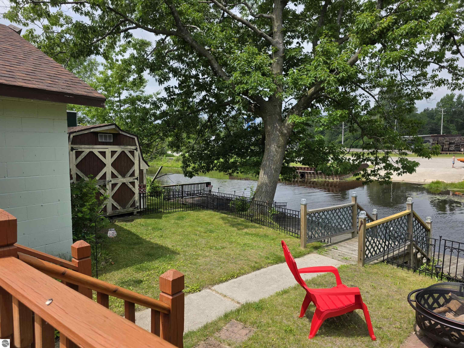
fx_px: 308
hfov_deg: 73.9
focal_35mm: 23
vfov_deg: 58.9
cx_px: 232
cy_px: 174
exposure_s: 1/10000
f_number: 1.7
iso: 80
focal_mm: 6.3
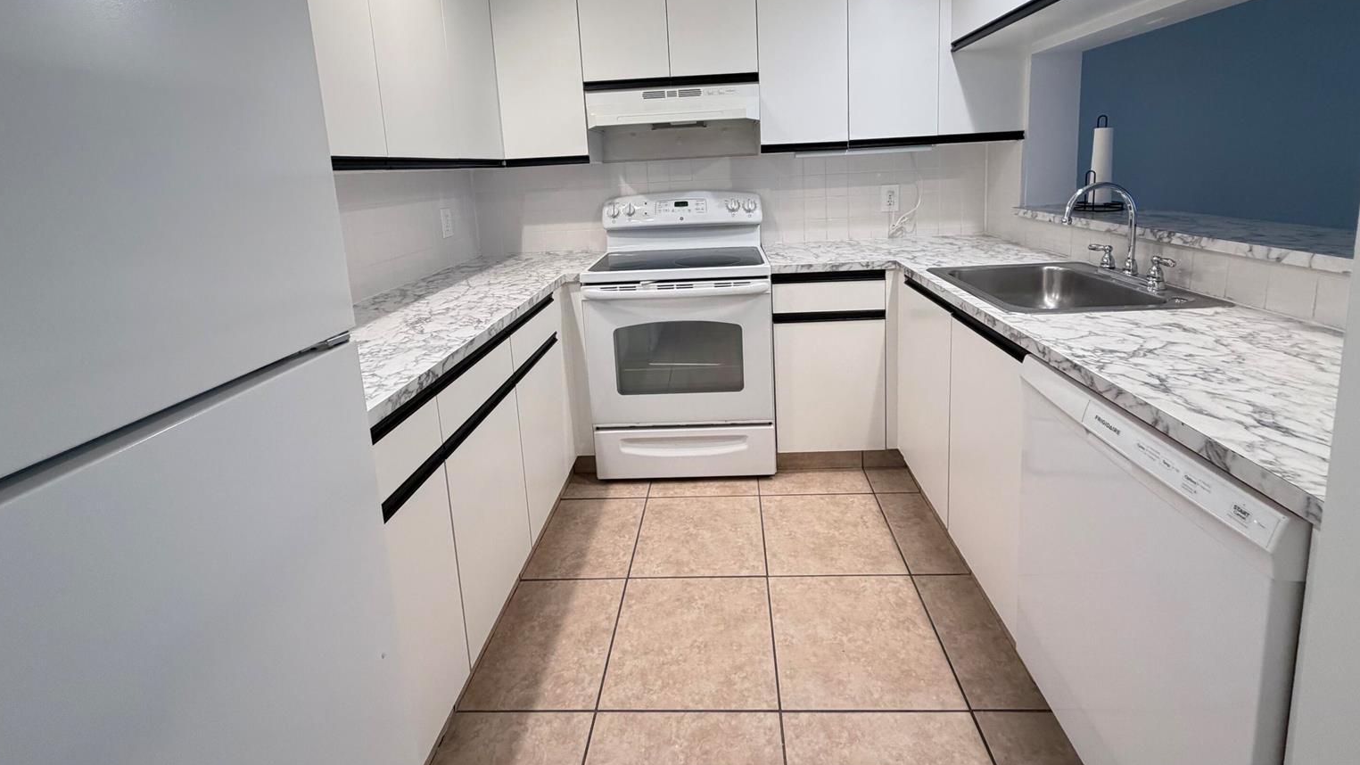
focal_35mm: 16
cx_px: 704
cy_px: 252
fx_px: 577
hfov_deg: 99.3
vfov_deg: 65.3
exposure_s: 1/92
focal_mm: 2.22
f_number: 2.2
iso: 320
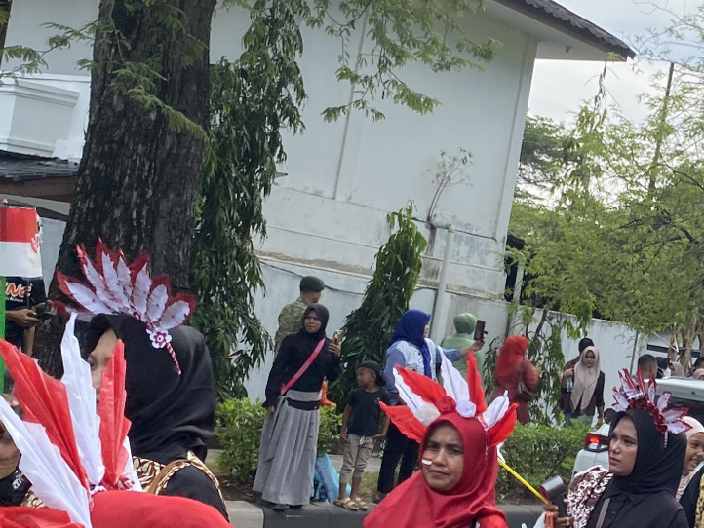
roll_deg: -9.6
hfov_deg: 25.3
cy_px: 343
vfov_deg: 20.4
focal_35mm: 72
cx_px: 750
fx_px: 1465
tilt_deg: +2.1
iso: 32
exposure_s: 1/1245
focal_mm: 4.25
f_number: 1.8
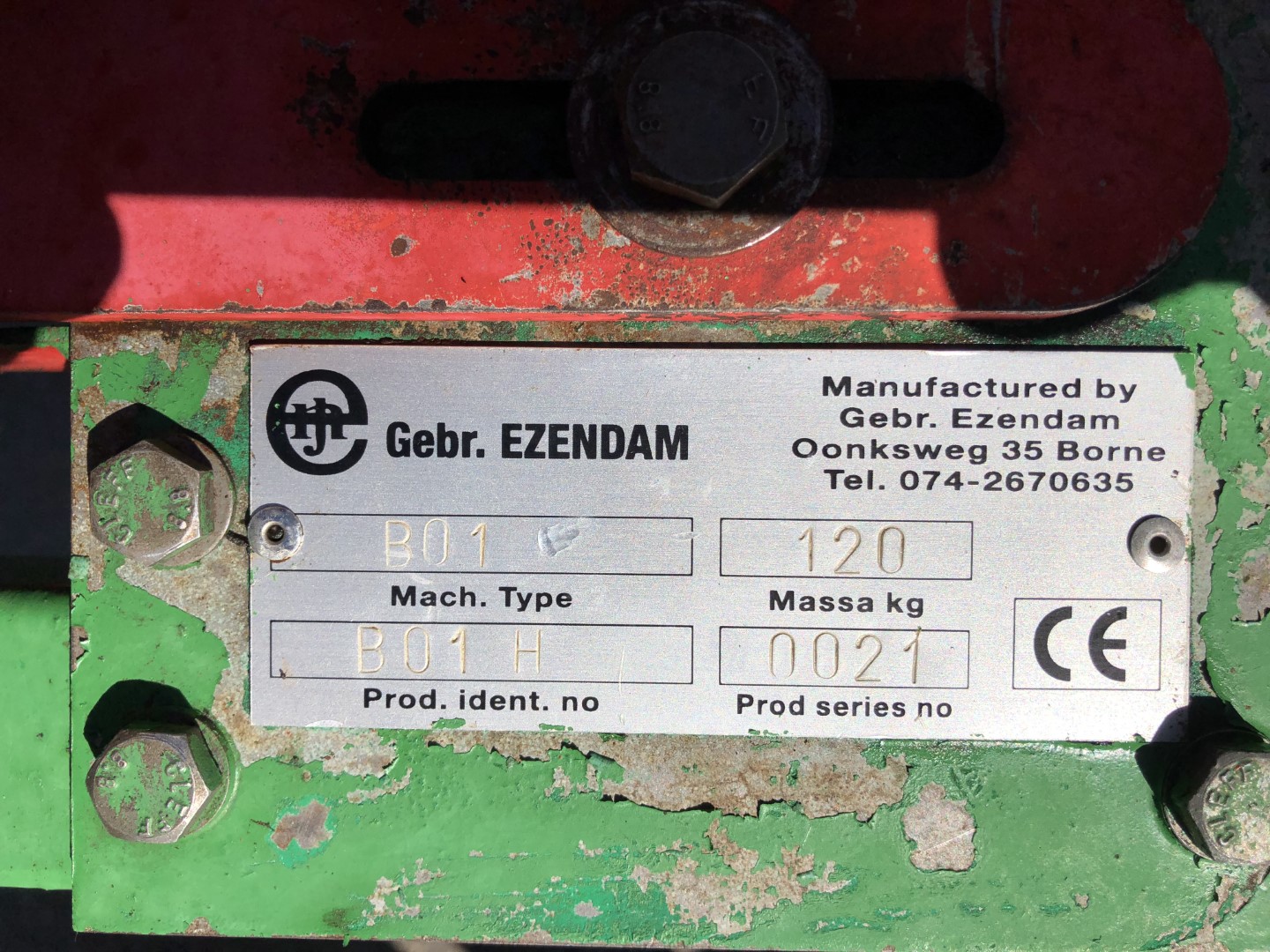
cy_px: 476
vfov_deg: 49.7
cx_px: 635
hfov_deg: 63.4
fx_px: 1027
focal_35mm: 28
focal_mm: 4
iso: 20
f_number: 1.8
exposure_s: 1/4367
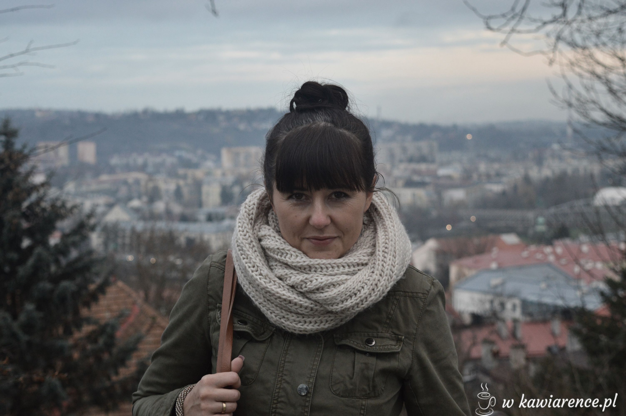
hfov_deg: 28.1
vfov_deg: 18.9
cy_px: 208
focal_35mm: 72
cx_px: 313
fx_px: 1251
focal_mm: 48
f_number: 5.3
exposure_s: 1/100
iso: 800
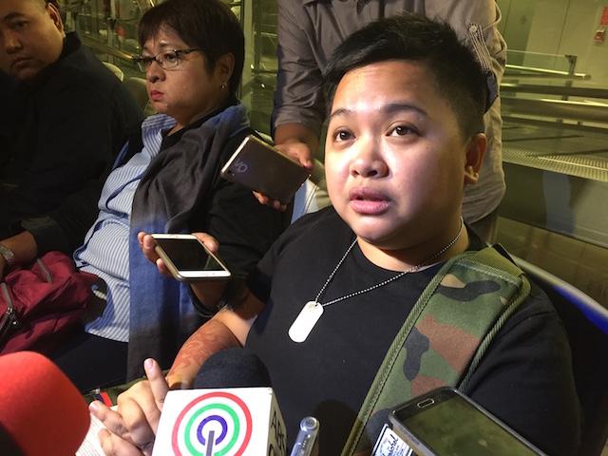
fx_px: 509
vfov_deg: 48.2
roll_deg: -5.6
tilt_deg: -21.8
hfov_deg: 61.7
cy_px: 228
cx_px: 304
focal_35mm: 29
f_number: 2.2
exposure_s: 1/33
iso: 160
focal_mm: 4.15
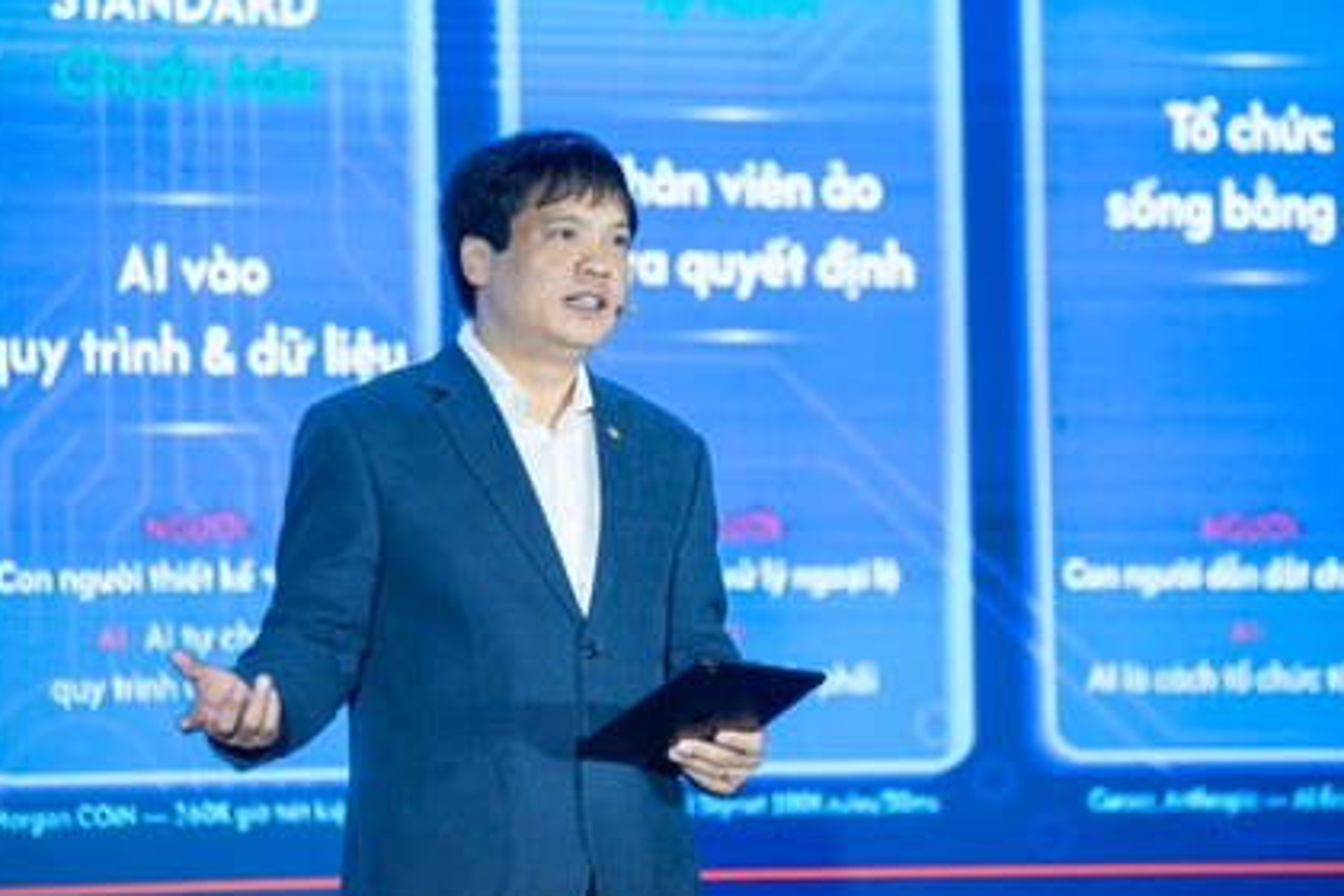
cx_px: 739
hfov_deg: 8.7
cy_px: 339
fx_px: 8885
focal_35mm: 238
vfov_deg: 5.8
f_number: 3.2
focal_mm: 185
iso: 1600
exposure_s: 1/320
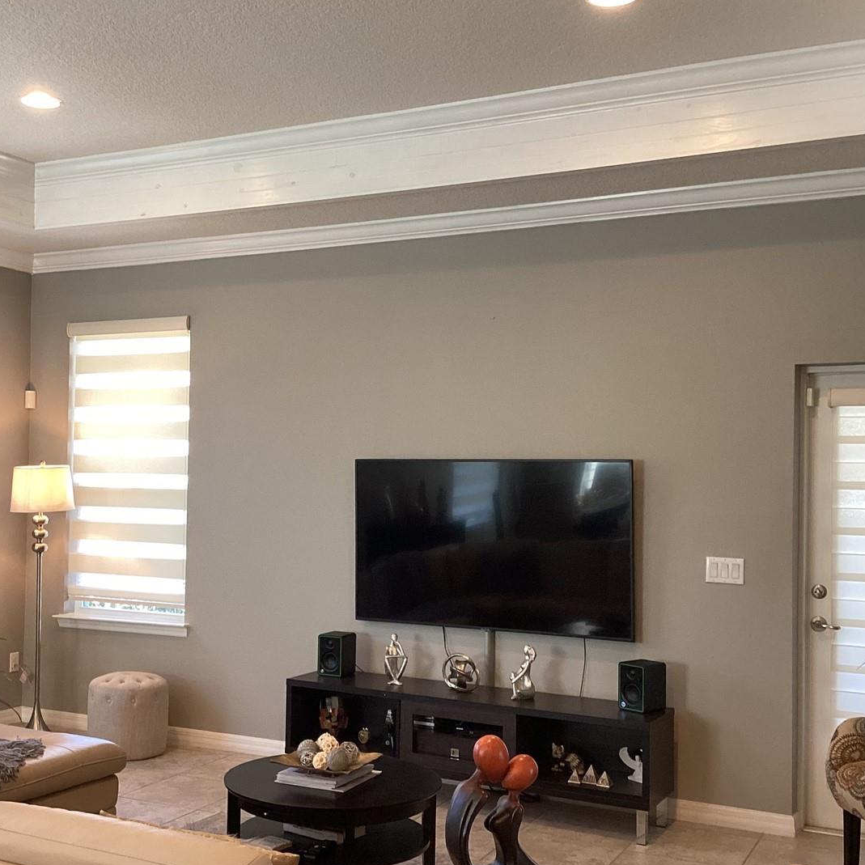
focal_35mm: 41
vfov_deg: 40.9
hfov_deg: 40.8
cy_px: 453
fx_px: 1159
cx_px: 358
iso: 125
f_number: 2.4
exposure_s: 1/60
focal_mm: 3.3
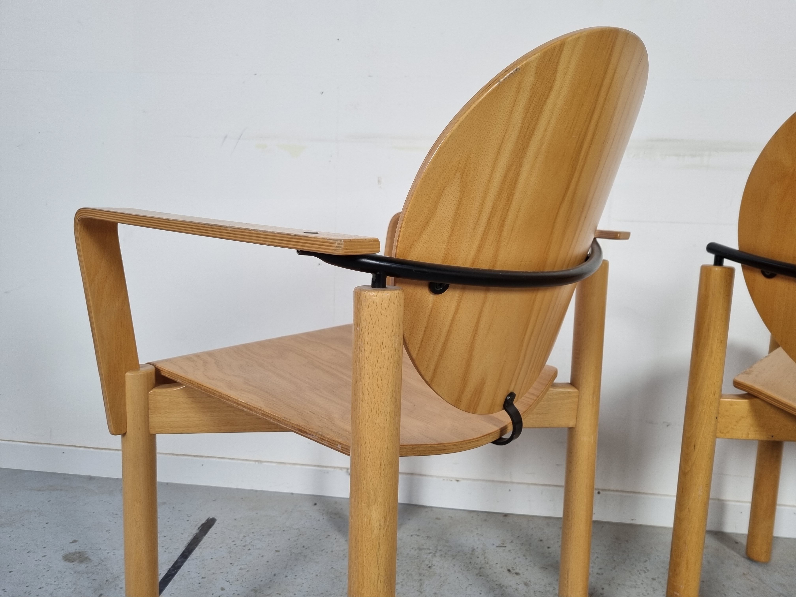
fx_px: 598
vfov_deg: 53.1
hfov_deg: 67.3
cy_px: 298
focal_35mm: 26
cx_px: 398
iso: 64
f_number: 1.8
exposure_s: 1/100
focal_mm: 5.4
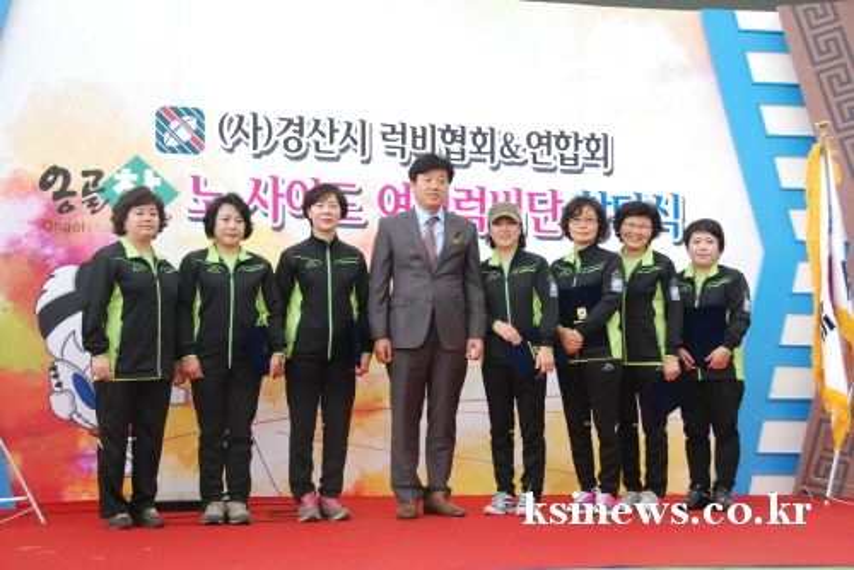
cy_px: 285
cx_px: 427
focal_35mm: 54
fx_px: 1282
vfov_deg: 25.1
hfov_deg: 36.9
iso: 800
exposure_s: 1/160
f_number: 7.1
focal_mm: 36
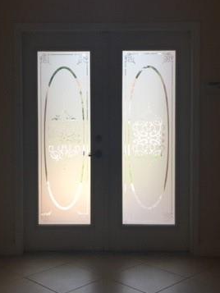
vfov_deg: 36.8
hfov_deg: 28.0
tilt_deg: -2.5
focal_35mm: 52
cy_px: 128
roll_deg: -0.4
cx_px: 95
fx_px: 440
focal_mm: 4.15
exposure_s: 1/344
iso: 32
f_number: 2.2
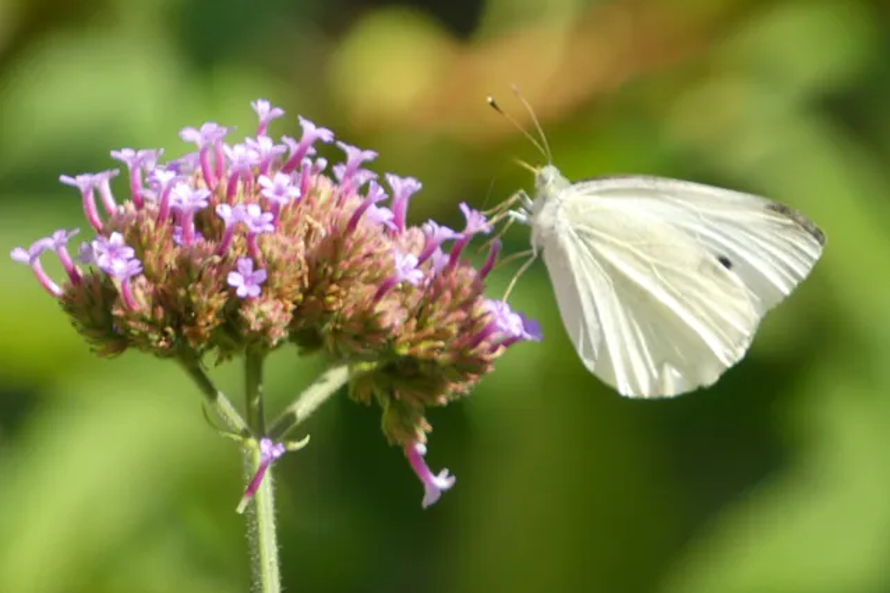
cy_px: 293
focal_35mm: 790
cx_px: 445
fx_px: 19524
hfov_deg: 2.6
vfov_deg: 1.7
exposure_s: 1/100
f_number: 5.6
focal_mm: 135.6
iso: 125
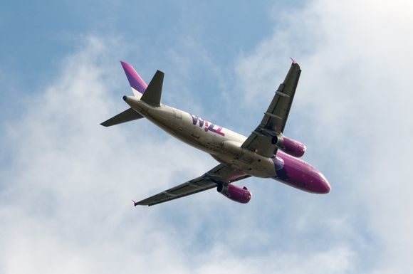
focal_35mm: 180
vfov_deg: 7.6
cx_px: 206
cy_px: 137
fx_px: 2062
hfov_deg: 11.4
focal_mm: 120
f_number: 5.6
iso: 800
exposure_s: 1/3200
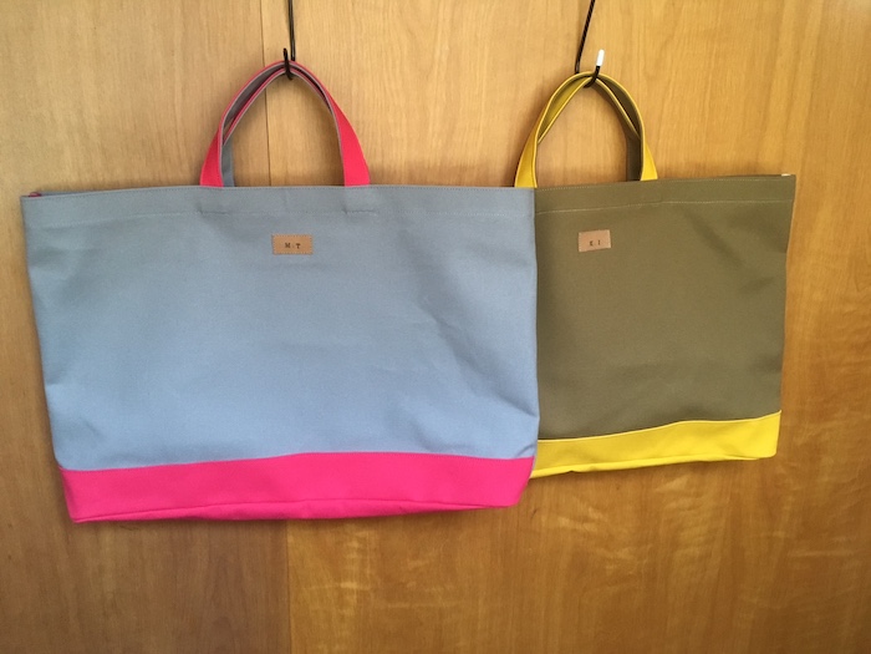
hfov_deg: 61.7
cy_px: 327
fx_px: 730
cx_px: 436
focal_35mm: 29
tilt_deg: -17.0
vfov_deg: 48.2
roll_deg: -2.1
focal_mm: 4.15
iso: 200
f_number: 2.2
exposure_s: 1/30
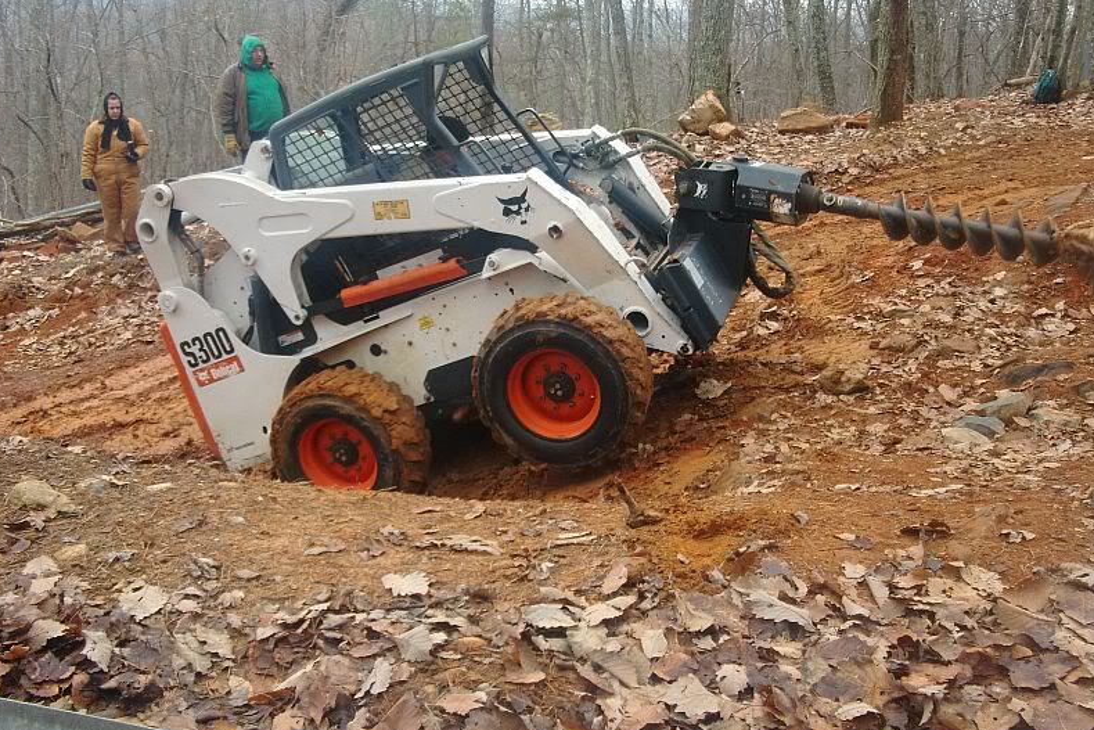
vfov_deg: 33.4
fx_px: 1216
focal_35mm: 40
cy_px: 346
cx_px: 547
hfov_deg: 48.5
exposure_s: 1/60
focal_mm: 6.7
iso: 125
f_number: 3.9
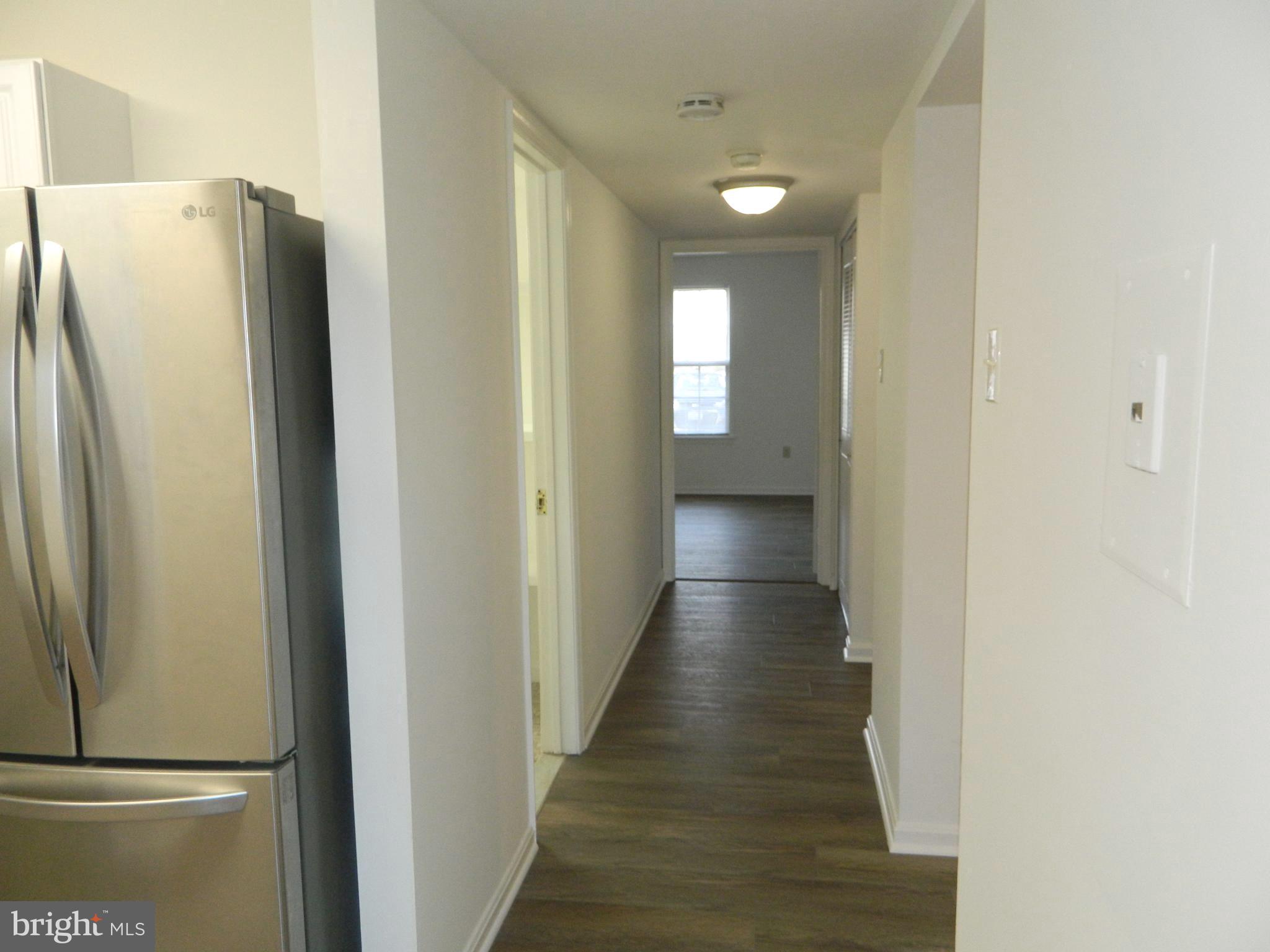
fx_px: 917
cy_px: 476
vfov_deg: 54.9
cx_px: 635
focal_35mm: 25
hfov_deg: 69.4
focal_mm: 4.5
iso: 200
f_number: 3.1
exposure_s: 1/30
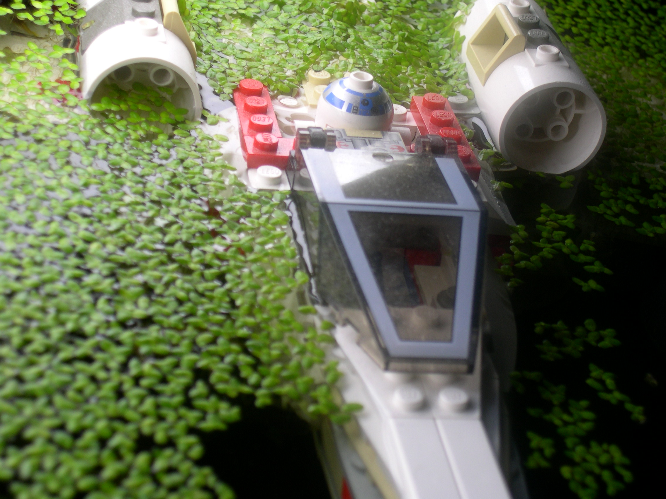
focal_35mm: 92
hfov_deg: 21.3
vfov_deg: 16.1
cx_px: 333
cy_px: 250
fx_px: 1770
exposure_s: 1/41.6
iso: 100
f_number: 4.5
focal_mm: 19.5
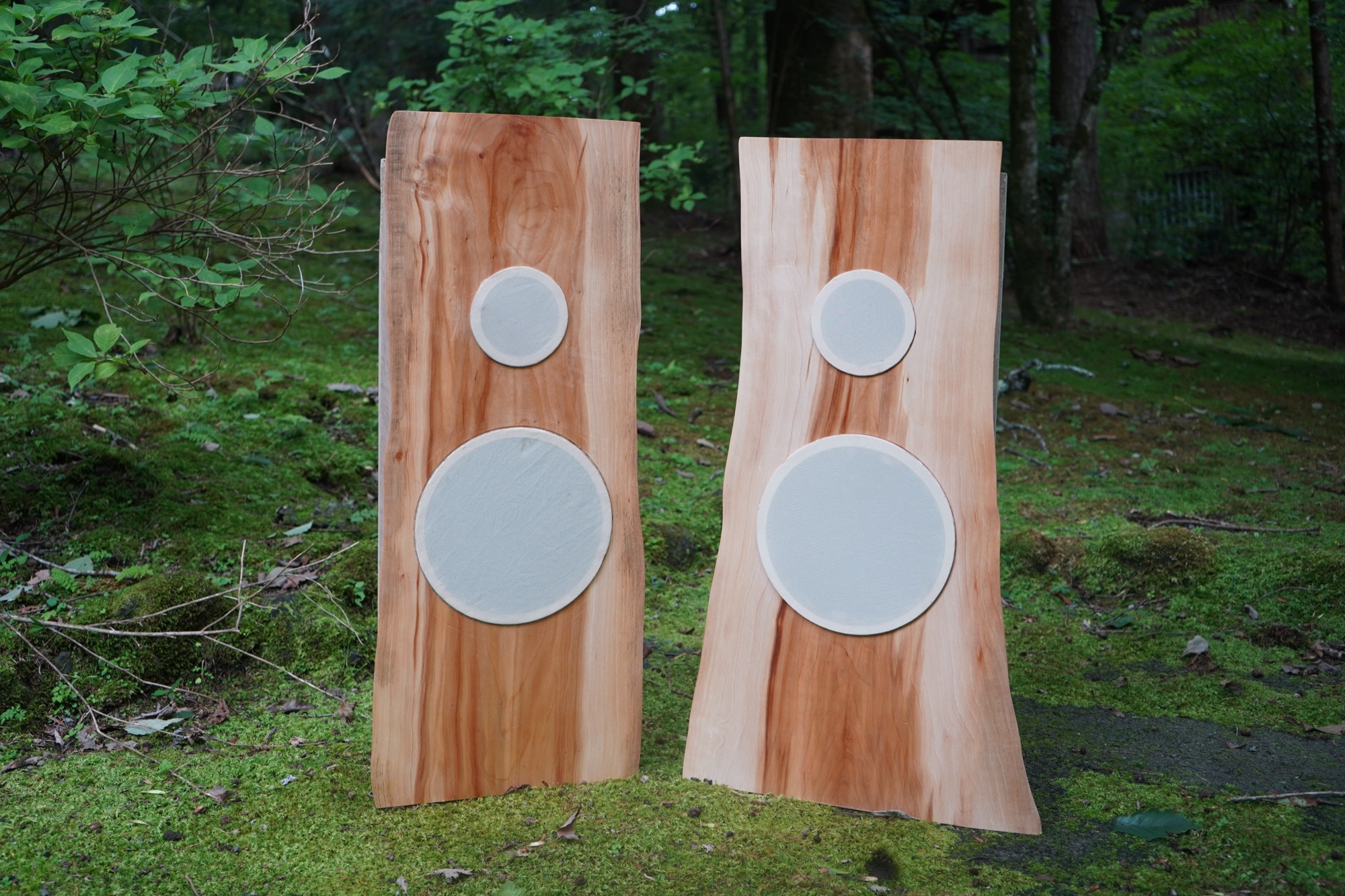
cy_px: 448
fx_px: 1457
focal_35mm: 39
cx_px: 672
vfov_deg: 34.2
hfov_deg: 49.6
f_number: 4
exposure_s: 1/160
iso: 500
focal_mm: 39
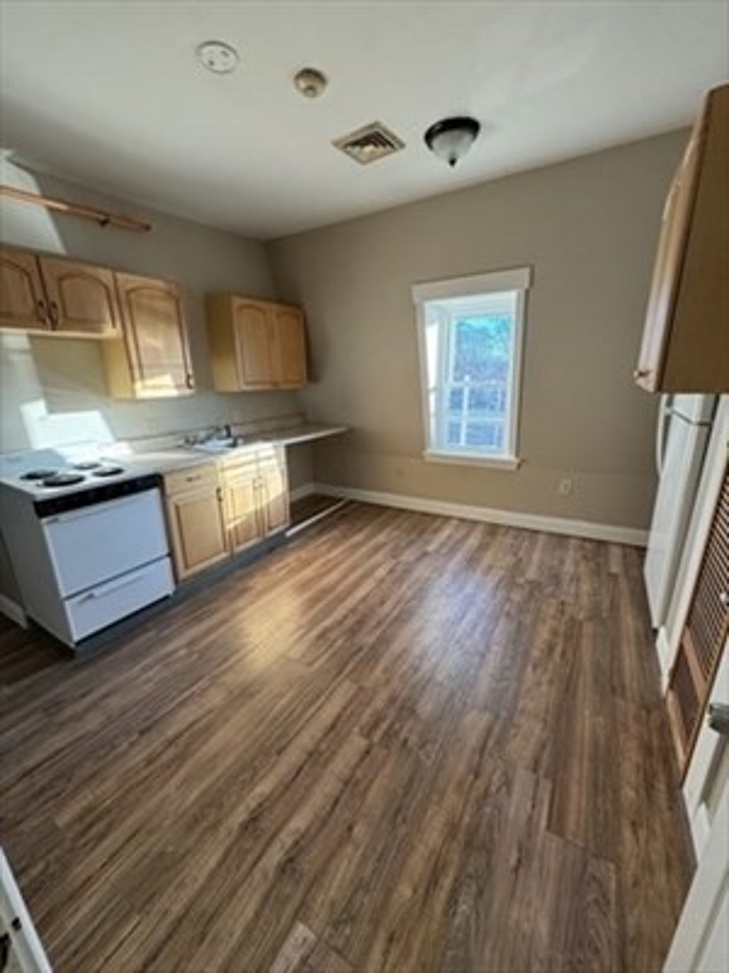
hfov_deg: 85.7
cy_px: 486
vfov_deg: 102.1
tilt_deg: -16.1
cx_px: 364
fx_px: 393
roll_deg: +1.6
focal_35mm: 14
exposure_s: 1/99
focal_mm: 2.22
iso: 100
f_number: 2.2
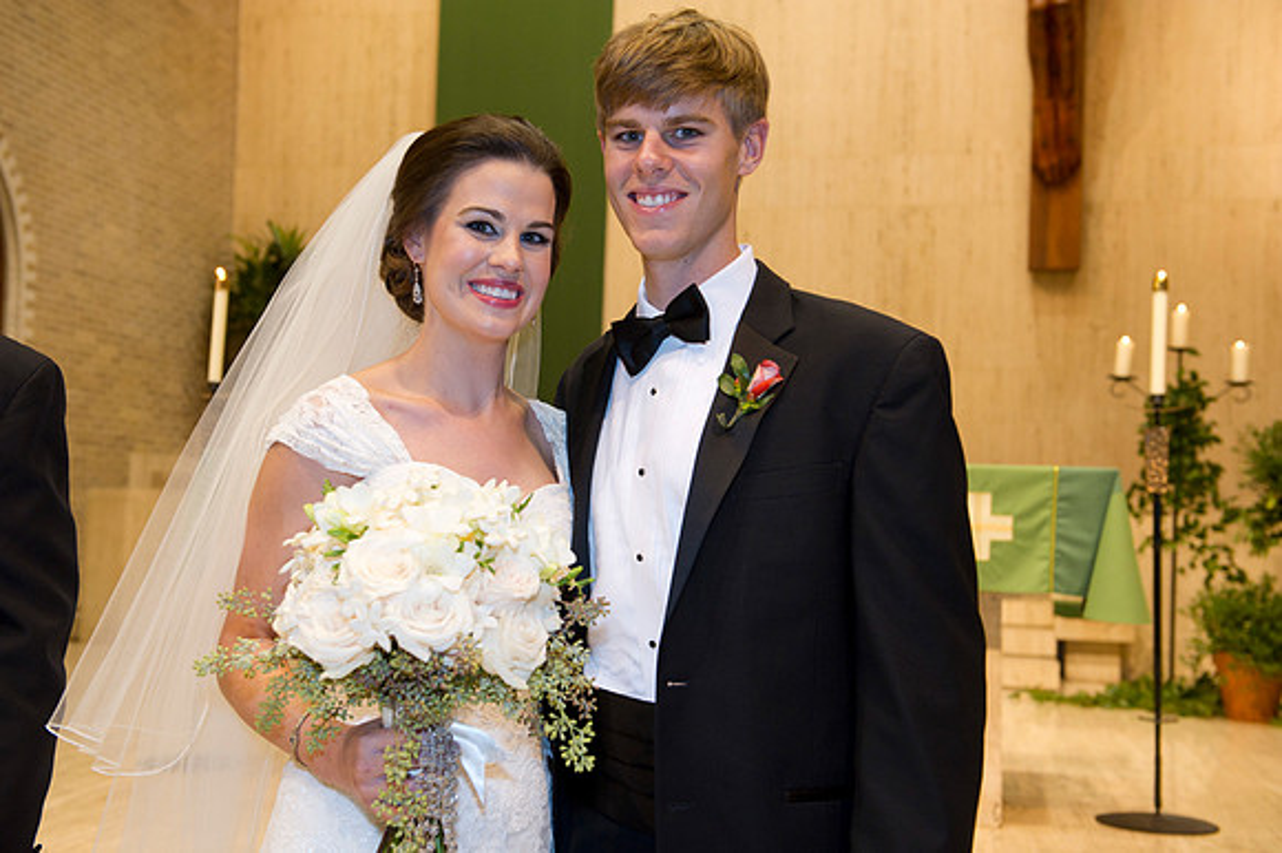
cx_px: 641
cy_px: 426
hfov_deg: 41.1
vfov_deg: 28.0
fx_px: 1708
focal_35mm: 48
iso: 1600
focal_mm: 48
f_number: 5
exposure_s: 1/60
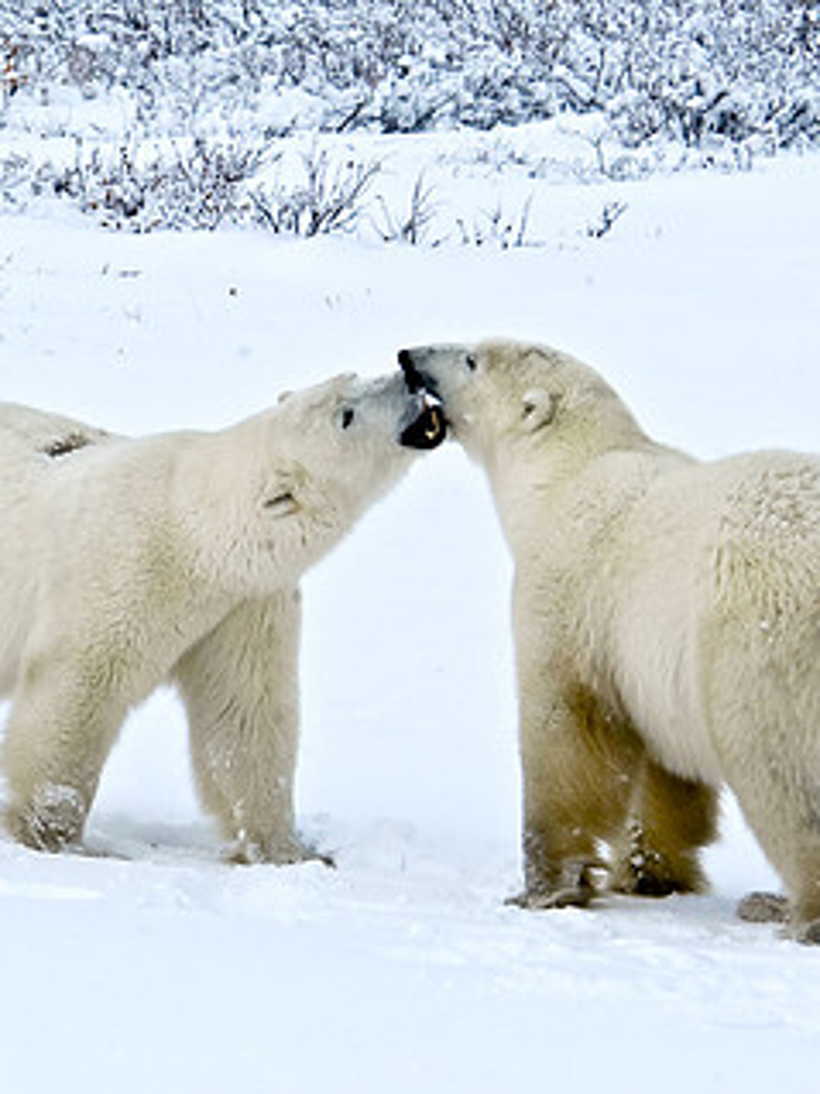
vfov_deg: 4.3
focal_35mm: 459
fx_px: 14503
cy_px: 456
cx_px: 364
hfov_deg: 3.2
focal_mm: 175
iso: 250
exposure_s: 1/180
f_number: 8
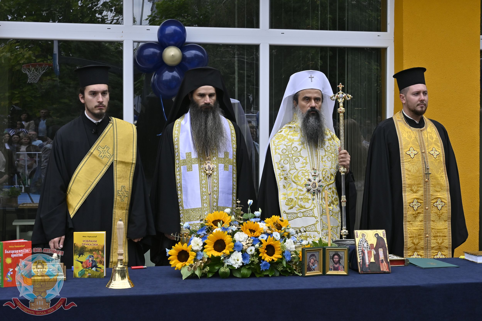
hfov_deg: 35.1
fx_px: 763
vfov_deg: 23.8
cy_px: 160
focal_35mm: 57
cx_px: 241
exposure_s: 1/320
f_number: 9
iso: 320
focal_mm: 38
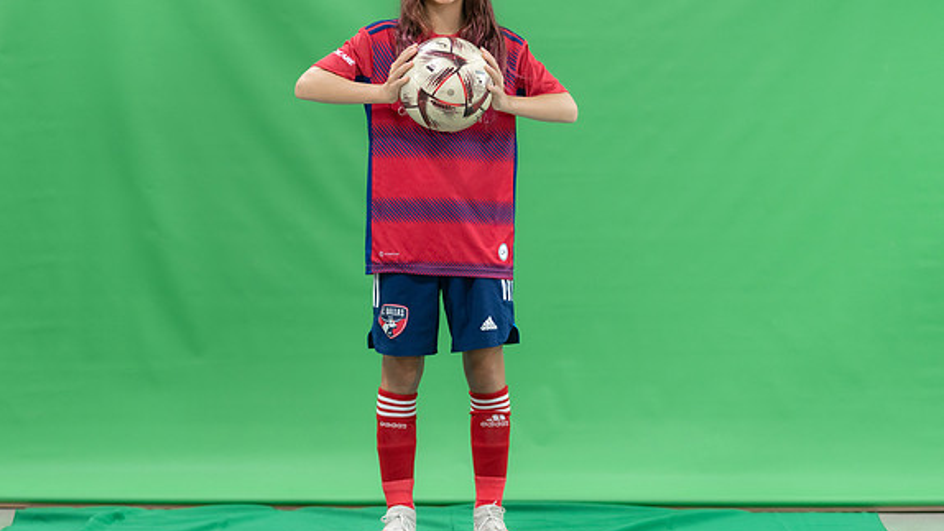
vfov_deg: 11.9
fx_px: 2553
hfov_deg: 20.9
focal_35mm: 102
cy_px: 194
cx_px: 440
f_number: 2.8
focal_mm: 80
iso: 1000
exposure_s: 1/250
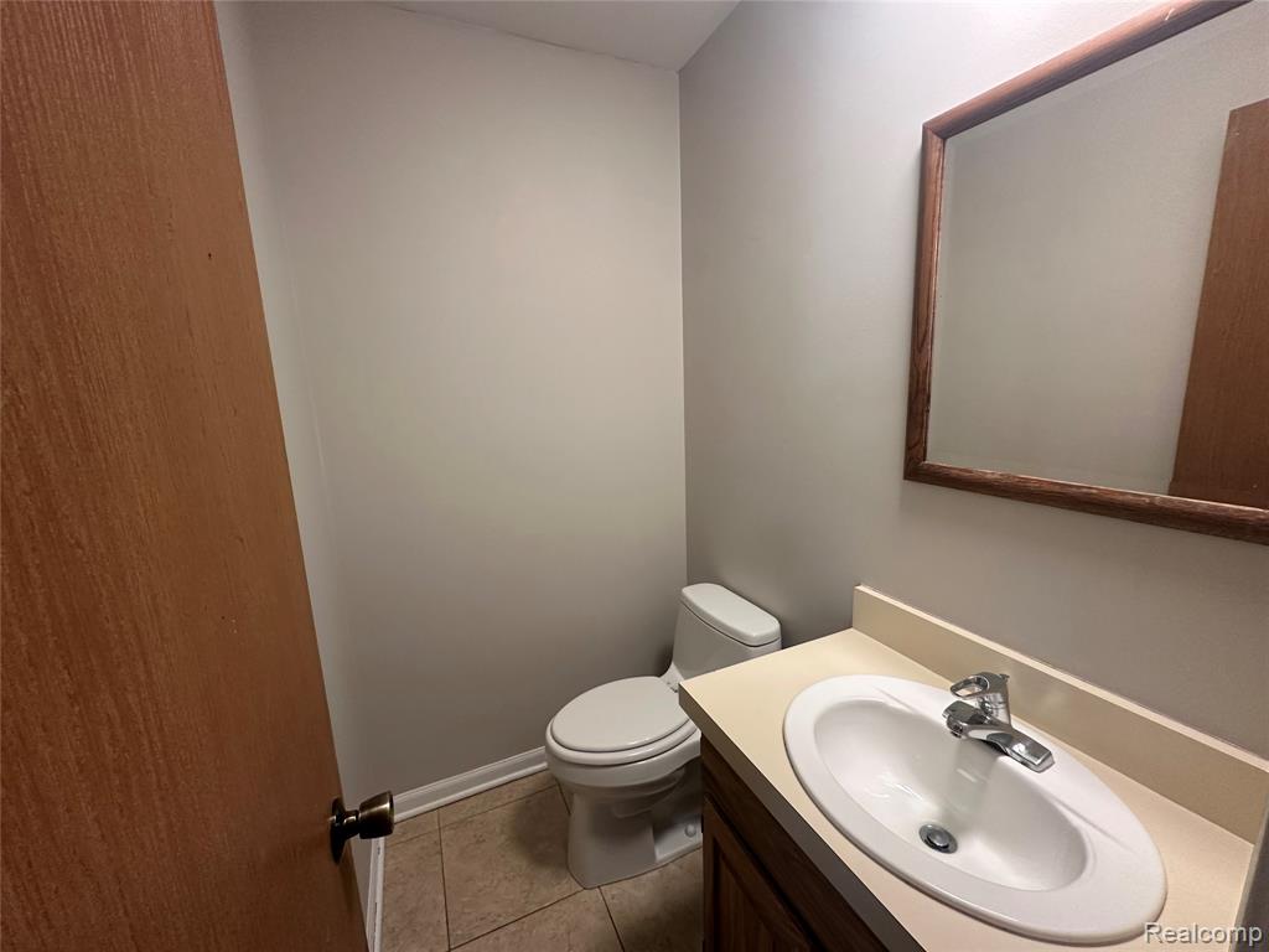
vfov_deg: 85.7
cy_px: 476
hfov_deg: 102.1
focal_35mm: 14
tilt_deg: -10.5
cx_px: 634
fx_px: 513
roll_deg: +2.4
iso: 160
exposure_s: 1/60
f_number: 2.2
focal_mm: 2.22
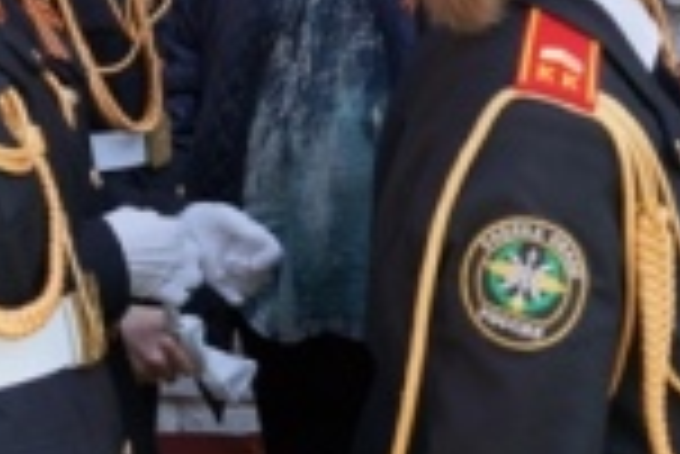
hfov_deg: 20.4
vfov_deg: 13.8
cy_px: 2
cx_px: 90
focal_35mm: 98
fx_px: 1853
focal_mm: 22
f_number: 6.3
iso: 200
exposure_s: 1/160
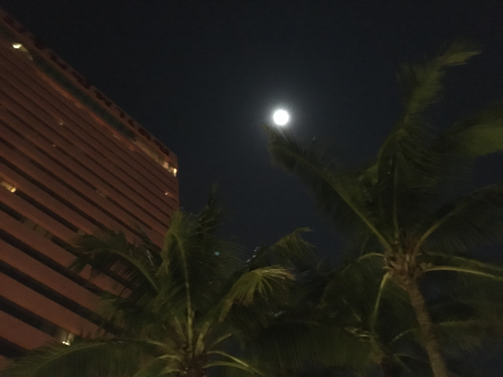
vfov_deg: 48.2
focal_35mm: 29
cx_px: 252
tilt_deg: +62.0
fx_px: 421
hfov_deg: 61.7
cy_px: 188
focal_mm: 4.15
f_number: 2.2
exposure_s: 1/17
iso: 2000
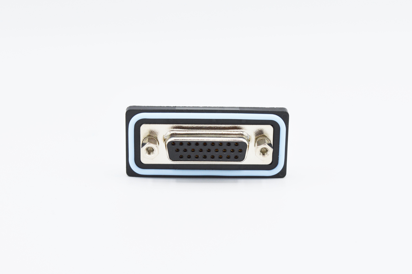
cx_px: 206
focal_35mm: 60
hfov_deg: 33.4
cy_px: 137
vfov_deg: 22.6
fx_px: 686
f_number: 8
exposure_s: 1/250
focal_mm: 40
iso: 100
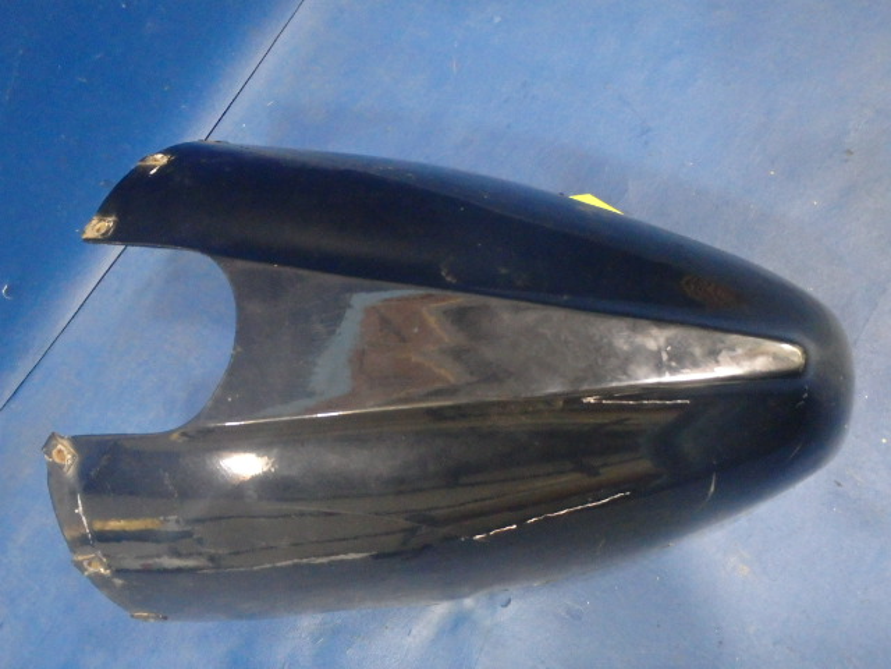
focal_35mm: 28
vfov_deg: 49.7
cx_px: 446
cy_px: 334
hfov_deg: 63.4
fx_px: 721
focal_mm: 5
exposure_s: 1/30
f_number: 3.9
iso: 1600
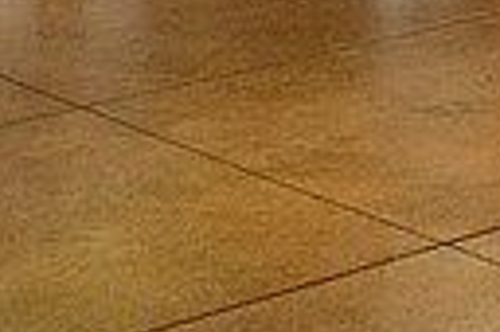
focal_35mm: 177
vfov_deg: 7.5
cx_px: 910
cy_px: -271
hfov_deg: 10.9
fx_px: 2455
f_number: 4
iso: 3200
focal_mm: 39
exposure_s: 1/200
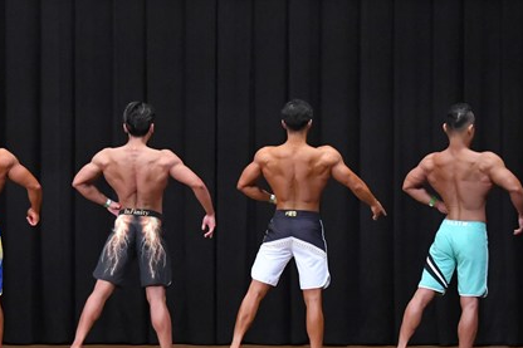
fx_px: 2919
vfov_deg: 6.8
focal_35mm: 201
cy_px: 222
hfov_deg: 10.2
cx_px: 271
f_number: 5.6
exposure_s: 1/400
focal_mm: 72
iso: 8000
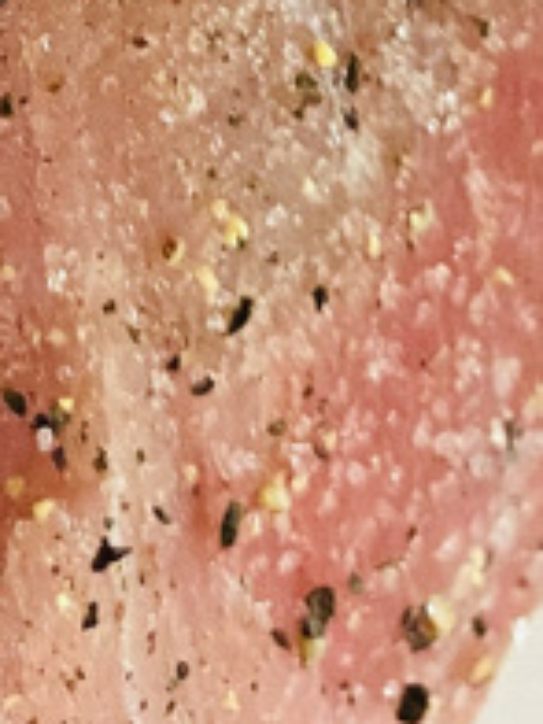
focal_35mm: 136
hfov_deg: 10.7
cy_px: -809
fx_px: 2844
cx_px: -74
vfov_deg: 12.4
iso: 500
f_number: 1.8
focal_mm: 4.25
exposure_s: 1/30
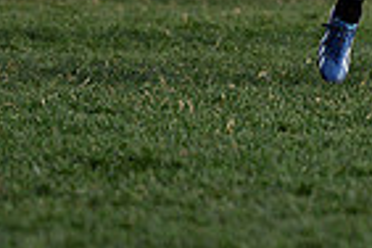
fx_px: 8276
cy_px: -228
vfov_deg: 1.7
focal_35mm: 801
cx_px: 288
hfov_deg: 2.6
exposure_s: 1/1250
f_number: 2.8
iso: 640
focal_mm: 195
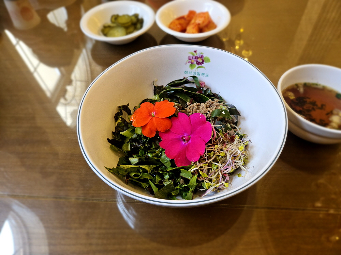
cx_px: 170
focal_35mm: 23
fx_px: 227
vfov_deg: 58.9
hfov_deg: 73.9
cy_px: 128
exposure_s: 1/60
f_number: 1.8
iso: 125
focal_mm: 5.4
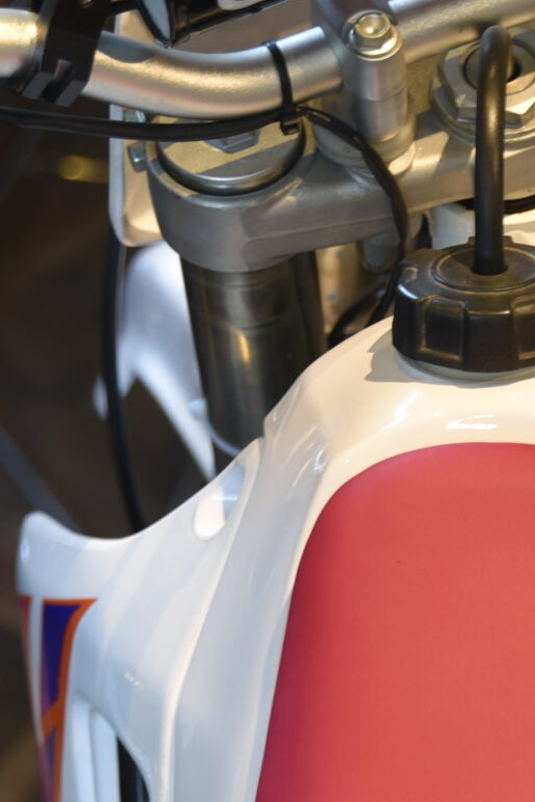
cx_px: 497
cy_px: 941
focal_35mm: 149
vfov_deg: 13.4
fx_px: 3318
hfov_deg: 9.2
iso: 100
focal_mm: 45
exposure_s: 1/6
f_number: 2.8
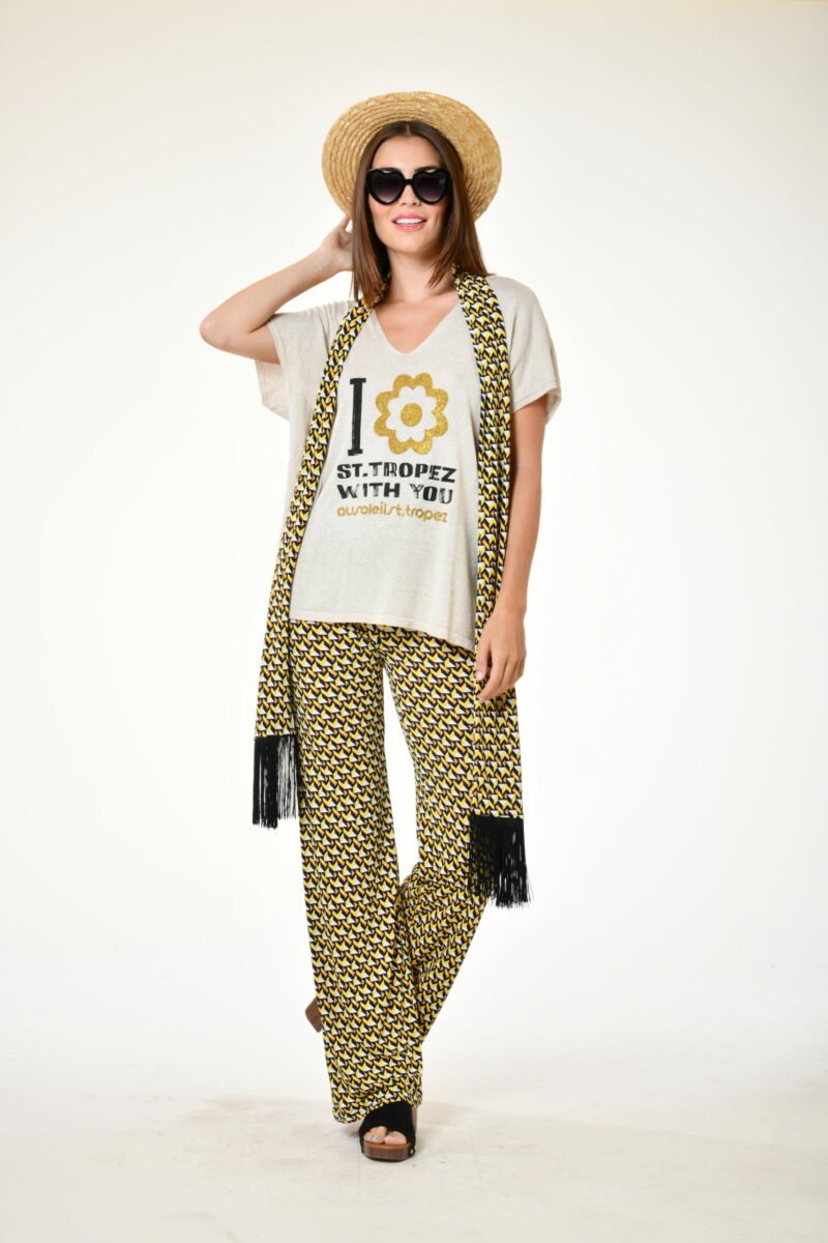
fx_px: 2139
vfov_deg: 32.4
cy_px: 622
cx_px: 414
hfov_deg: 21.9
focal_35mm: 62
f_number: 16
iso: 100
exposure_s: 1/250
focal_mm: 62
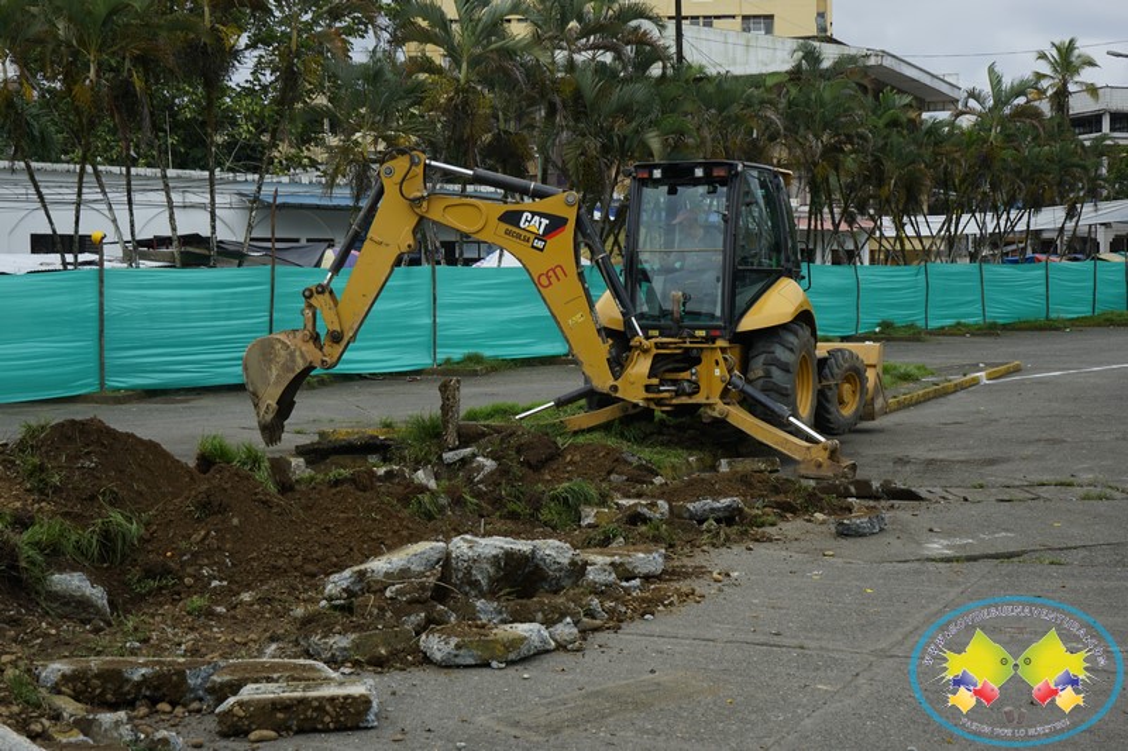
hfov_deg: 39.6
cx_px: 564
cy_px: 376
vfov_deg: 27.0
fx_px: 1566
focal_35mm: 50
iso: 125
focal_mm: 50
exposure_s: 1/100
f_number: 16
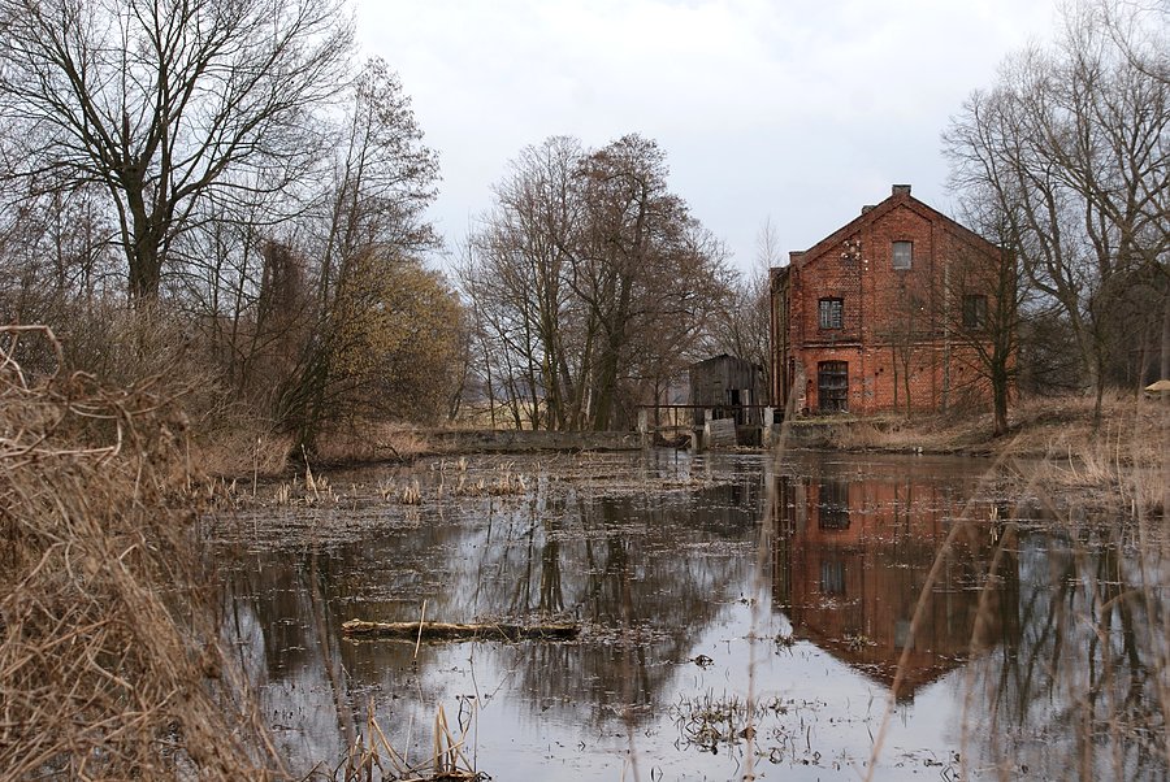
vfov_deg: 18.2
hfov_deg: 27.0
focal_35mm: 75
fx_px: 2440
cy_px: 391
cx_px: 585
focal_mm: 50
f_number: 6.3
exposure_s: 1/125
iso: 100
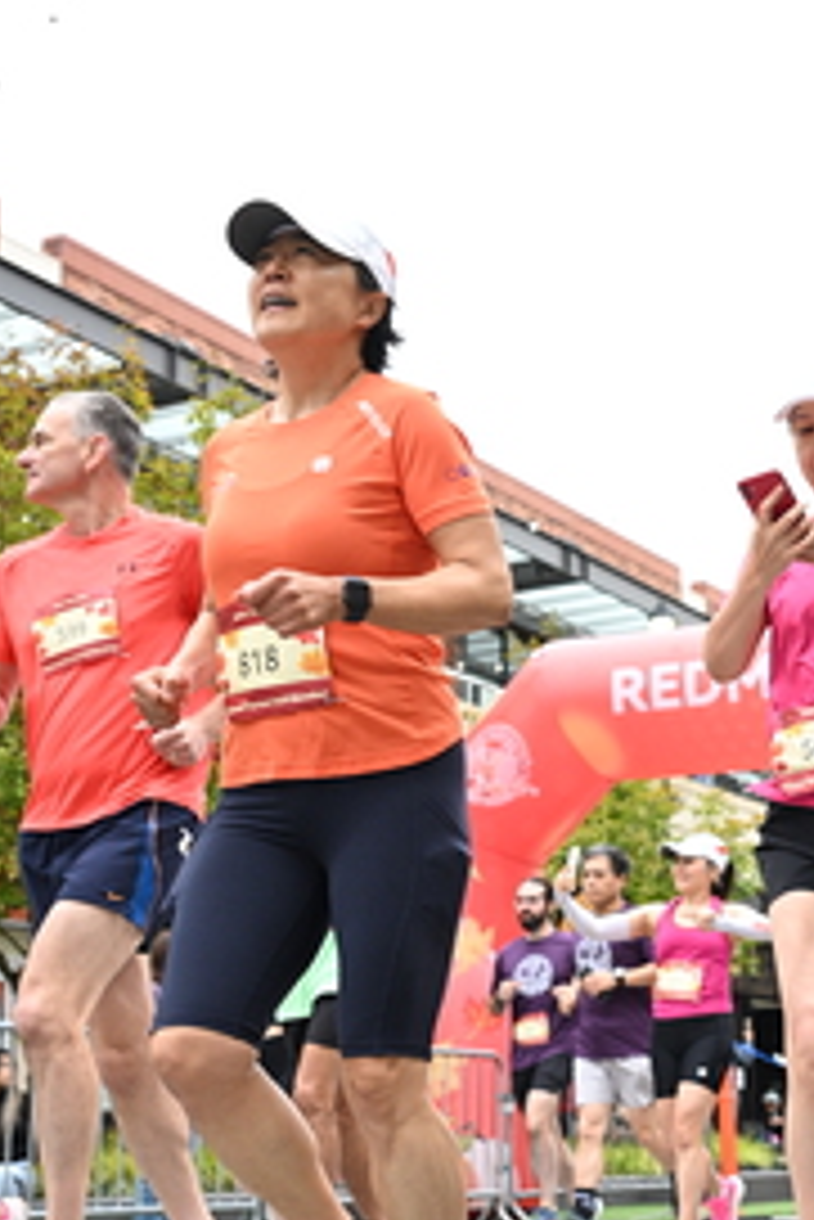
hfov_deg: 21.0
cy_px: 765
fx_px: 2134
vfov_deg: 31.7
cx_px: 771
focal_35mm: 63
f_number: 4
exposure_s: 1/640
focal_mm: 31
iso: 2000
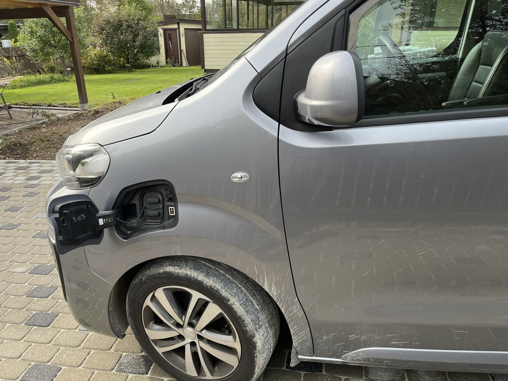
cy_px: 190
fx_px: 382
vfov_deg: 53.1
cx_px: 254
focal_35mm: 26
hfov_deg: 67.3
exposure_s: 1/497
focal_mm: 5.1
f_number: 1.6
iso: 50
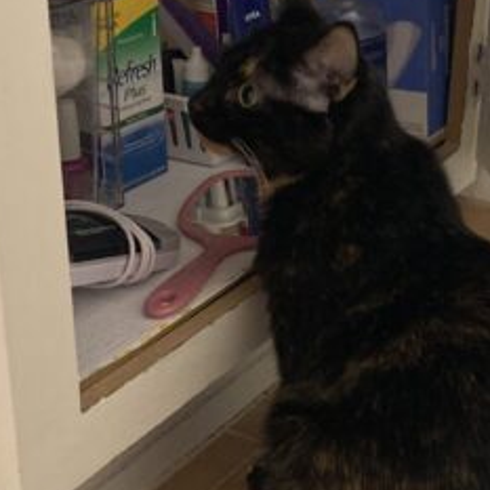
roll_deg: -3.1
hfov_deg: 21.7
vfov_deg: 21.8
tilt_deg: -29.7
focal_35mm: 79
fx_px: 1265
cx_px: 386
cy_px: 354
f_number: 1.8
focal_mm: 3.99
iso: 250
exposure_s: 1/60
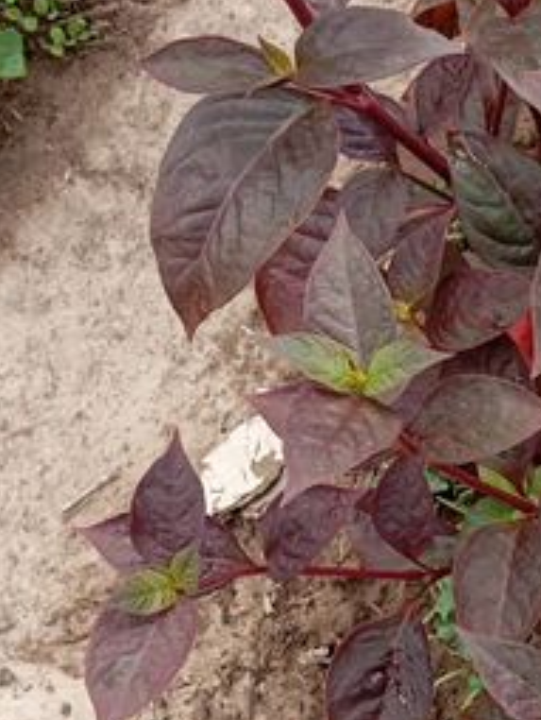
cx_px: 640
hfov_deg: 16.2
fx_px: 1831
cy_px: 483
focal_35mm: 88
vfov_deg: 22.1
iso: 116
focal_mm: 4.22
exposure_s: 1/168
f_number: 1.8
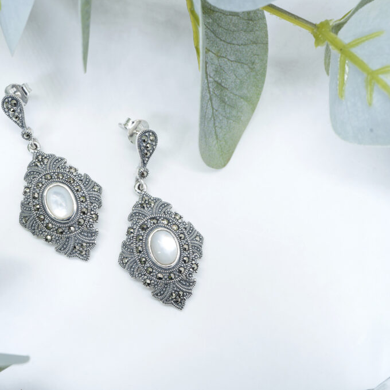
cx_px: 142
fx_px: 816
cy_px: 195
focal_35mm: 64
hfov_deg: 26.8
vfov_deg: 26.9
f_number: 10
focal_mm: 50
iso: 200
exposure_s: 1/50
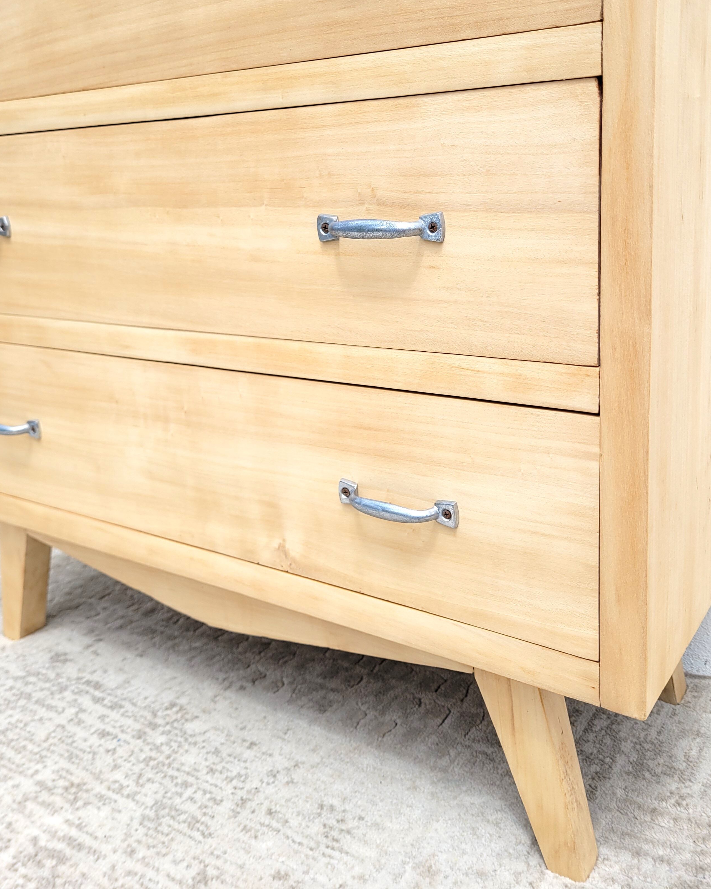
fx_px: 842
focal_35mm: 32
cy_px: 346
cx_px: 369
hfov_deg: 45.8
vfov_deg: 55.2
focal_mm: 5.4
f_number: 1.8
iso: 40
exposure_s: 1/1704
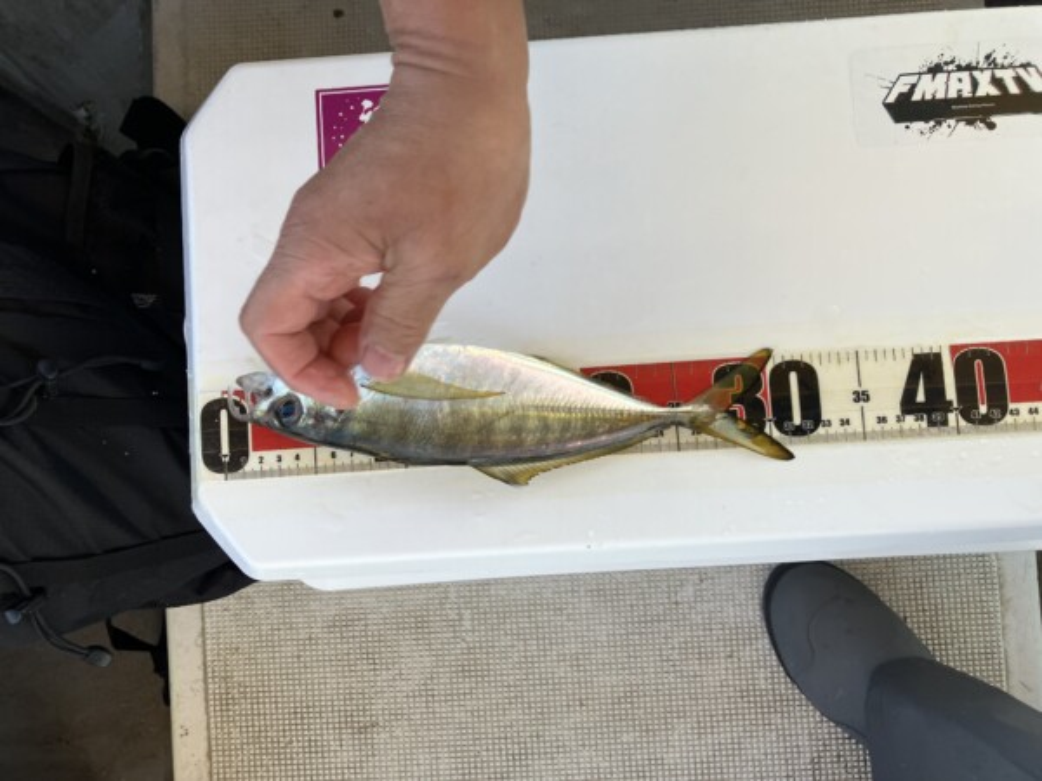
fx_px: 843
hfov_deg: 63.4
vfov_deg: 49.7
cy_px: 390
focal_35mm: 28
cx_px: 521
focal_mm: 3.99
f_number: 1.8
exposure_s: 1/219
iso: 25
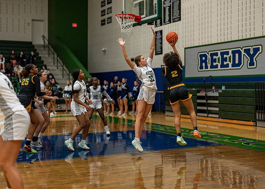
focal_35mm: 55
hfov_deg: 35.6
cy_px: 94
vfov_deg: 25.8
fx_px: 412
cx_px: 132
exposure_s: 1/1000
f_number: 1.2
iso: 800
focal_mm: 50
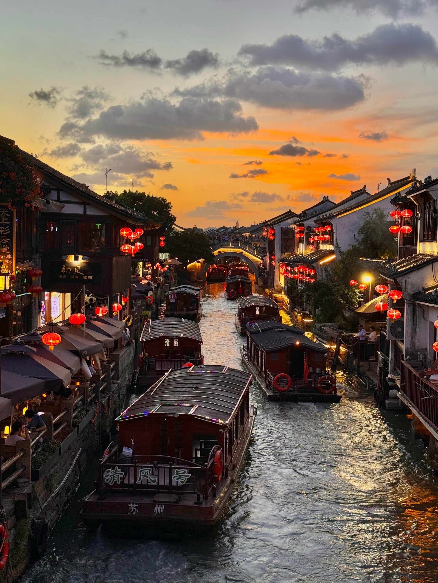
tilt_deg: -3.9
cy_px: 292
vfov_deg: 39.7
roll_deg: -0.6
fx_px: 810
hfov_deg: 30.3
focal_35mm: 48
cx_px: 219
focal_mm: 6.76
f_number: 1.78
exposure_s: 1/50
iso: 50
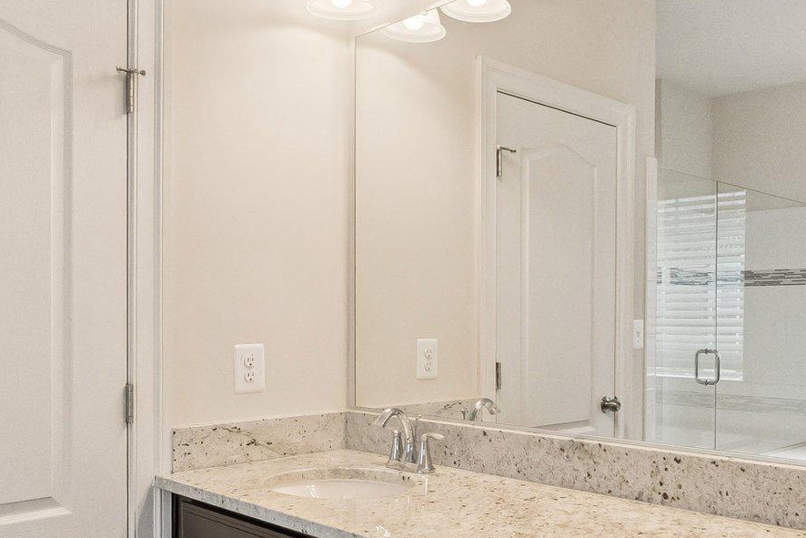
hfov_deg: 51.2
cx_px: 515
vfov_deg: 35.8
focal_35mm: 37
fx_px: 828
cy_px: 321
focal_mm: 16
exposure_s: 1/200
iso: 10000
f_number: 10
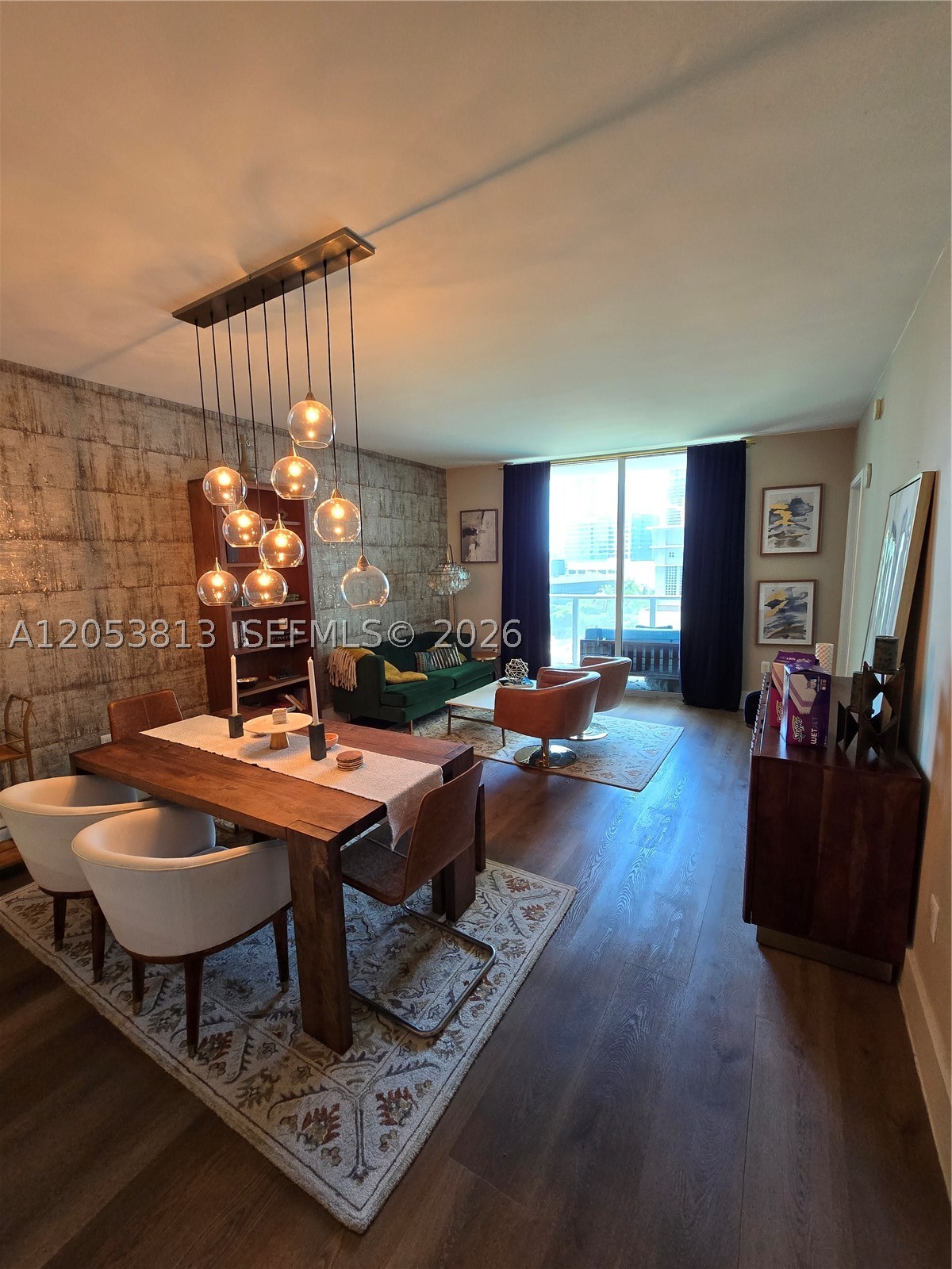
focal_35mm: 13
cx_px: 476
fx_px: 477
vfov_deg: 106.2
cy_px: 634
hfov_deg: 89.9
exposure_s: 1/60
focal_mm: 2.2
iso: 200
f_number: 2.2
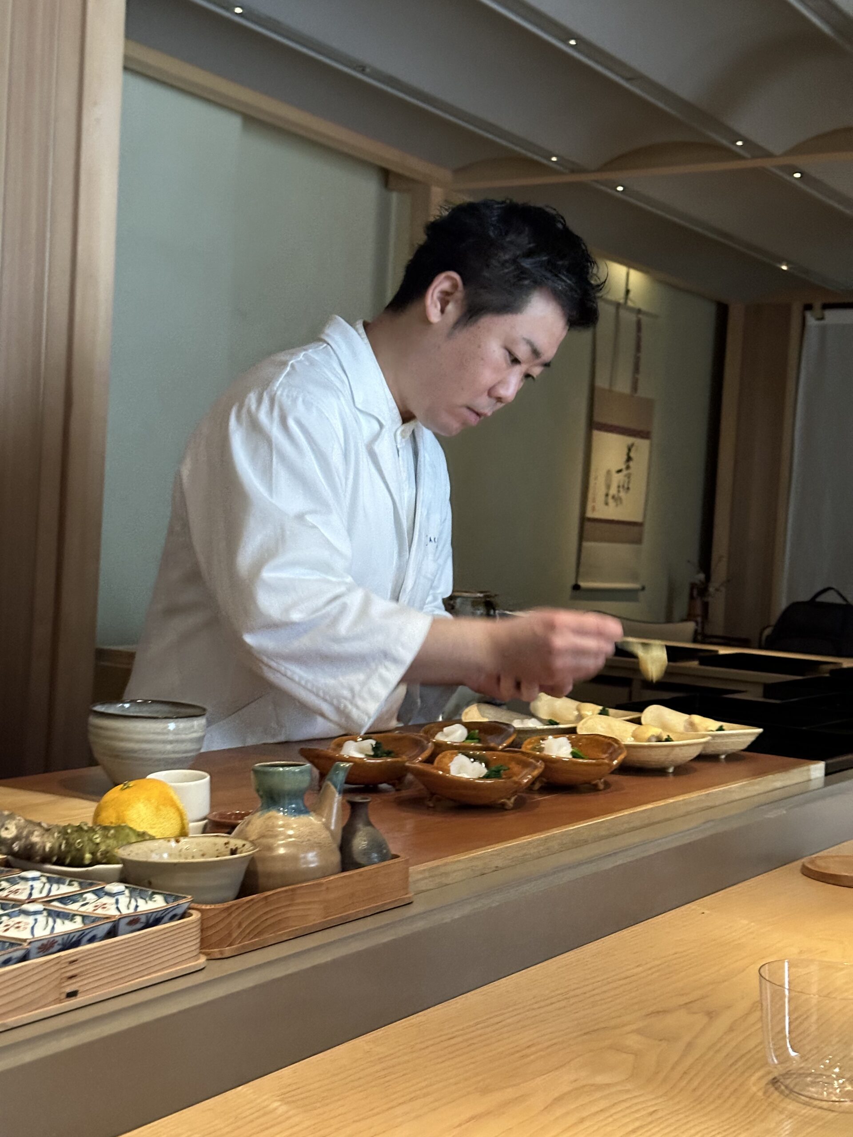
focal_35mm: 48
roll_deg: -4.0
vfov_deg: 39.7
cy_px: 568
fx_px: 1577
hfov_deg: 30.3
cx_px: 426
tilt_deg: -1.6
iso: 640
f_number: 1.78
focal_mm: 6.86
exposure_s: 1/25
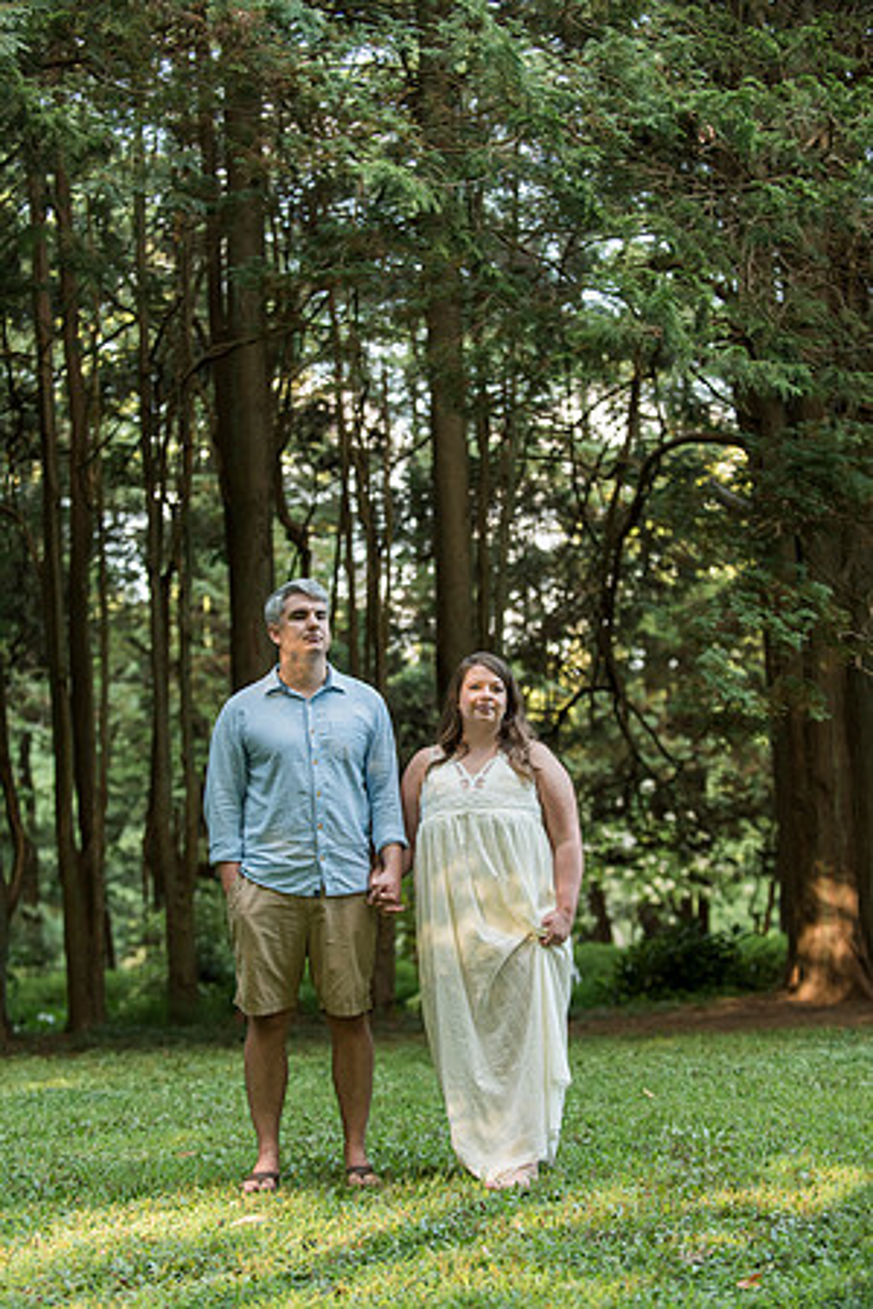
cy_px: 654
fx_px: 2546
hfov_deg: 19.5
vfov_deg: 28.8
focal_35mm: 70
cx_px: 436
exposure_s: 1/320
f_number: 2.8
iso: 800
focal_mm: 70
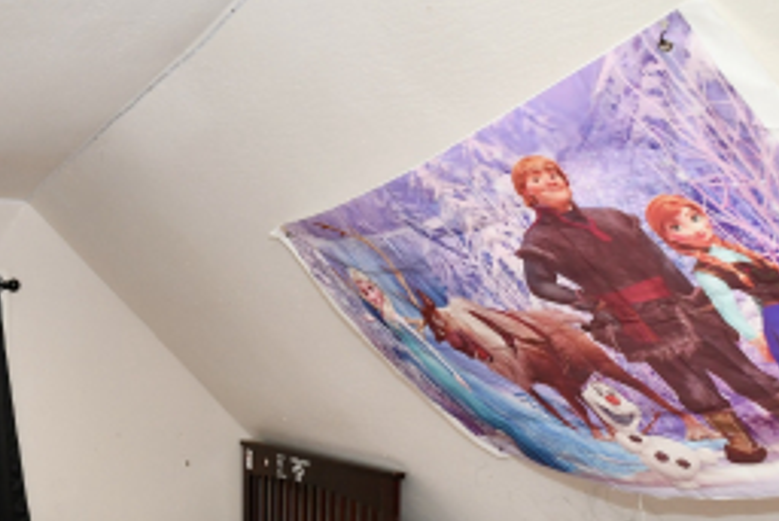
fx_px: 888
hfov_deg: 39.9
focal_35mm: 41
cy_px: 414
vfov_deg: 31.8
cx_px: -49
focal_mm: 14
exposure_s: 1/60
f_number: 6.3
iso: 640
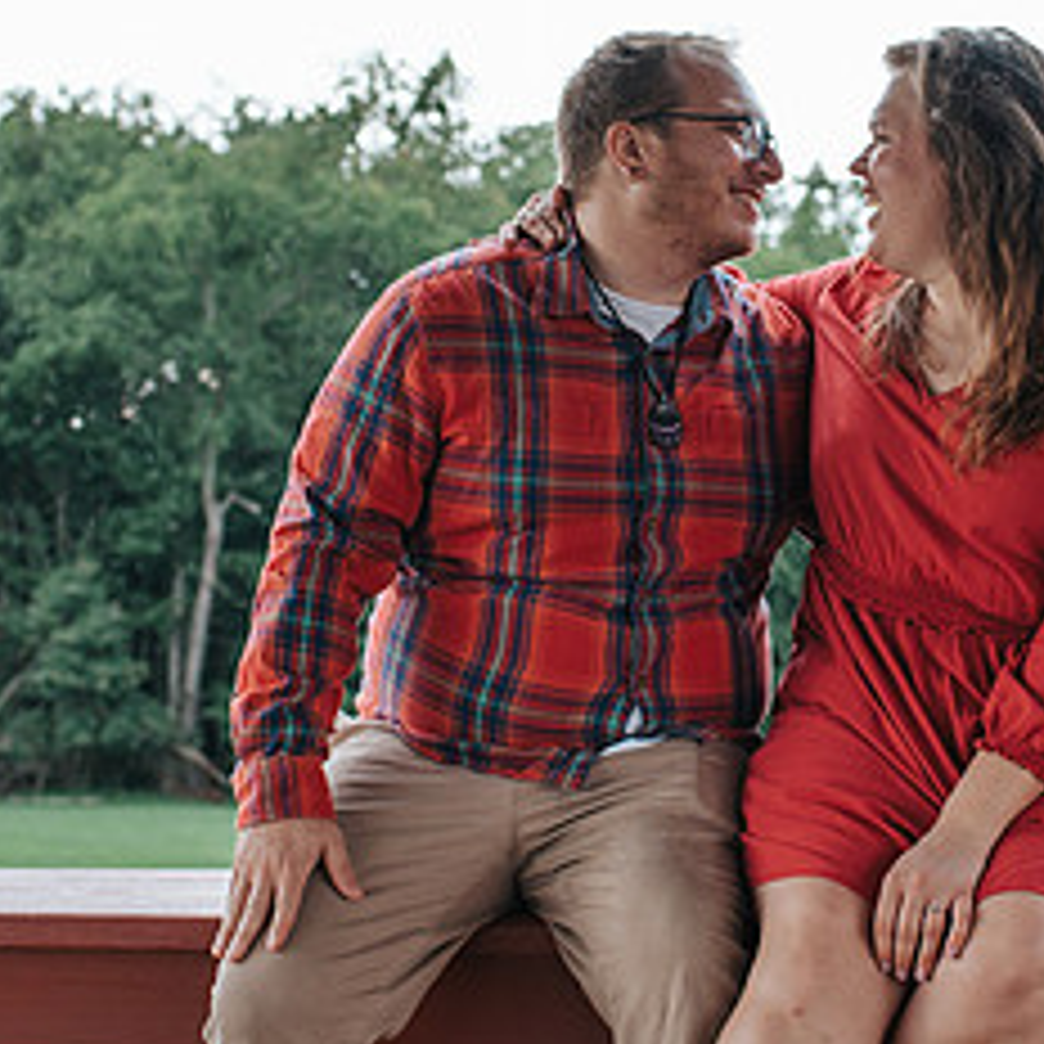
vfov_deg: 21.1
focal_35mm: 82
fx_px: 2798
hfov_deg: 21.1
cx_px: 686
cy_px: 479
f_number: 2.8
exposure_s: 1/250
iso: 250
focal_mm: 35
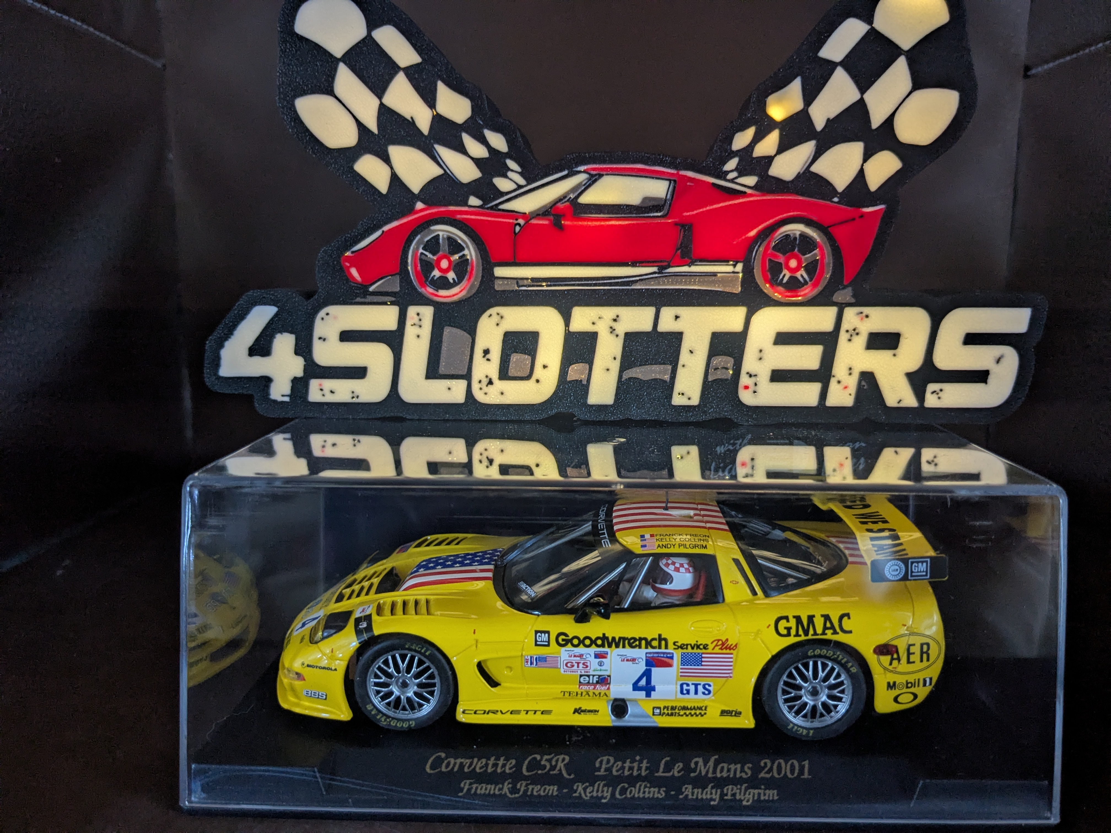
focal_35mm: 27
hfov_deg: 65.3
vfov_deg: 51.4
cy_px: 416
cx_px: 556
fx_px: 867
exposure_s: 1/25
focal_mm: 4.38
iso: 83
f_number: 1.73
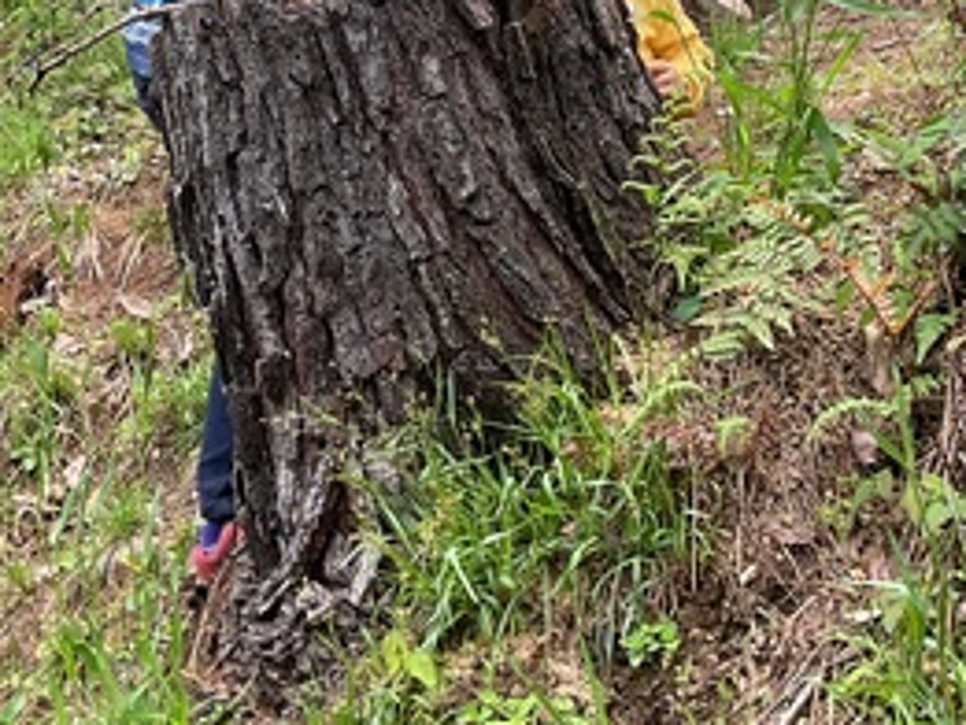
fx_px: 2010
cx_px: 550
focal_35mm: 72
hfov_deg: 27.0
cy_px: 46
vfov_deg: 20.0
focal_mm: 3
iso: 16
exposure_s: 1/188
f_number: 1.8
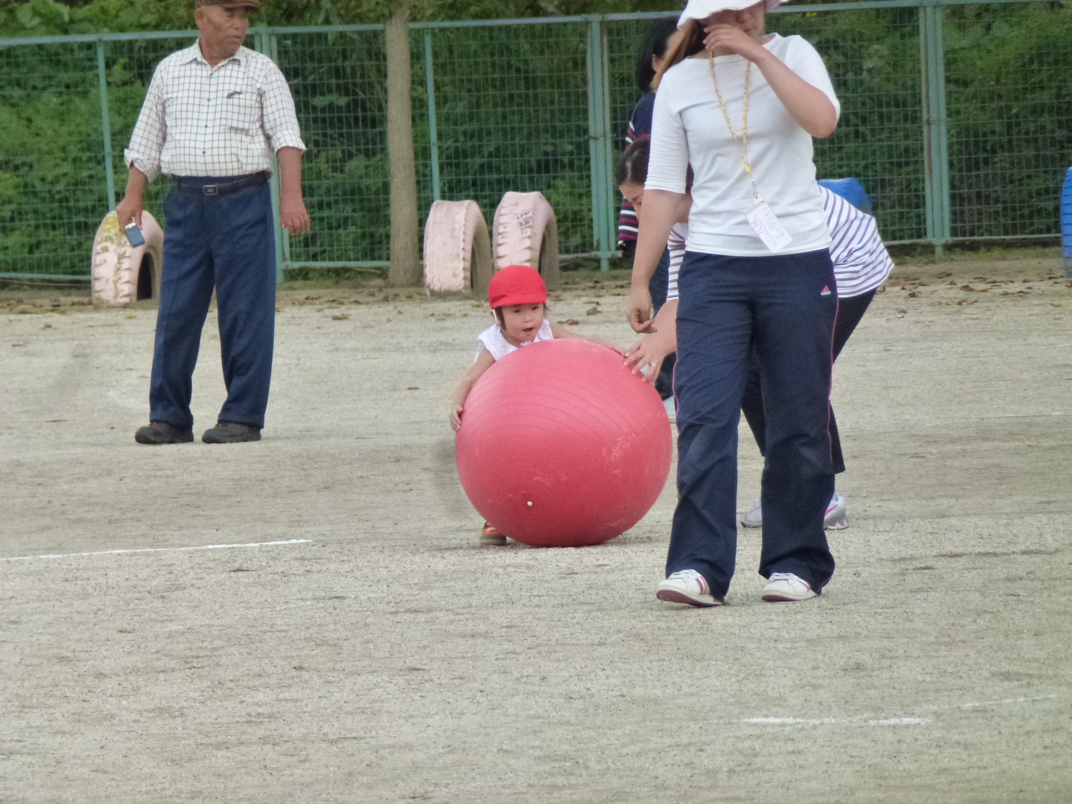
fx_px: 11892
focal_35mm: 384
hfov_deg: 5.2
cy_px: 402
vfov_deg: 3.9
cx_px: 536
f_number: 5.9
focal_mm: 68.8
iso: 640
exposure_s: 1/500
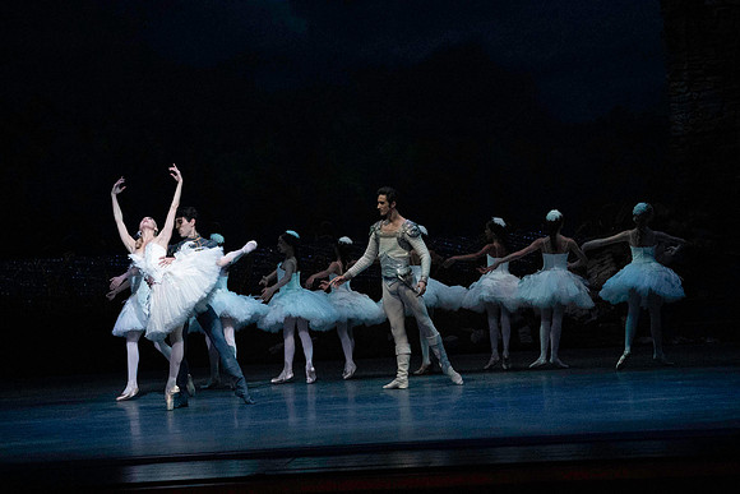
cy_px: 247
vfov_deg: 9.8
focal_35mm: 140
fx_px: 2878
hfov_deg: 14.7
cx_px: 370
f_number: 5
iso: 25600
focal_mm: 140
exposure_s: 1/400
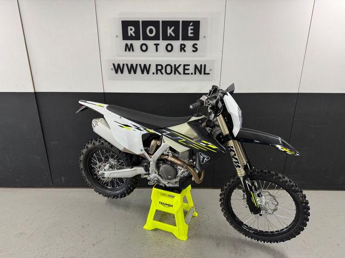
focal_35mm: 24
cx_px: 172
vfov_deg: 56.8
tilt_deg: -19.2
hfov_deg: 71.6
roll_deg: +0.3
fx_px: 239
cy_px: 129
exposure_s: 1/100
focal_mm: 6.76
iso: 125
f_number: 1.78
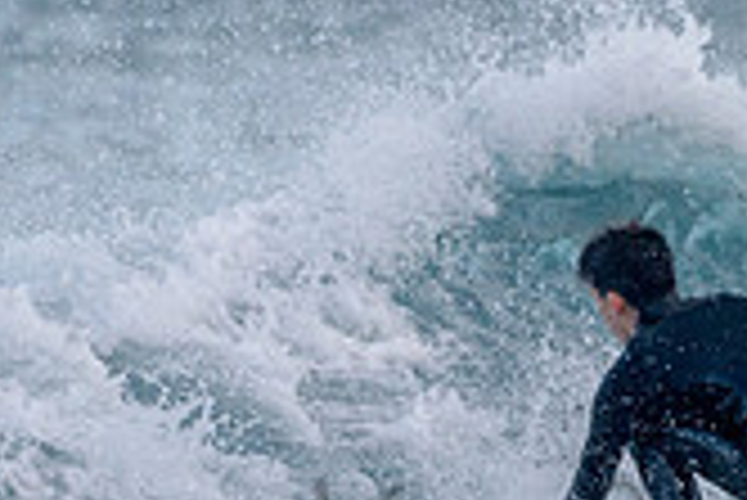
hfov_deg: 1.0
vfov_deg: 0.6
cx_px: 842
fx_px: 44277
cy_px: 477
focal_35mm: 2132
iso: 720
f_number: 5.6
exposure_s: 1/1250
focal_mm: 500
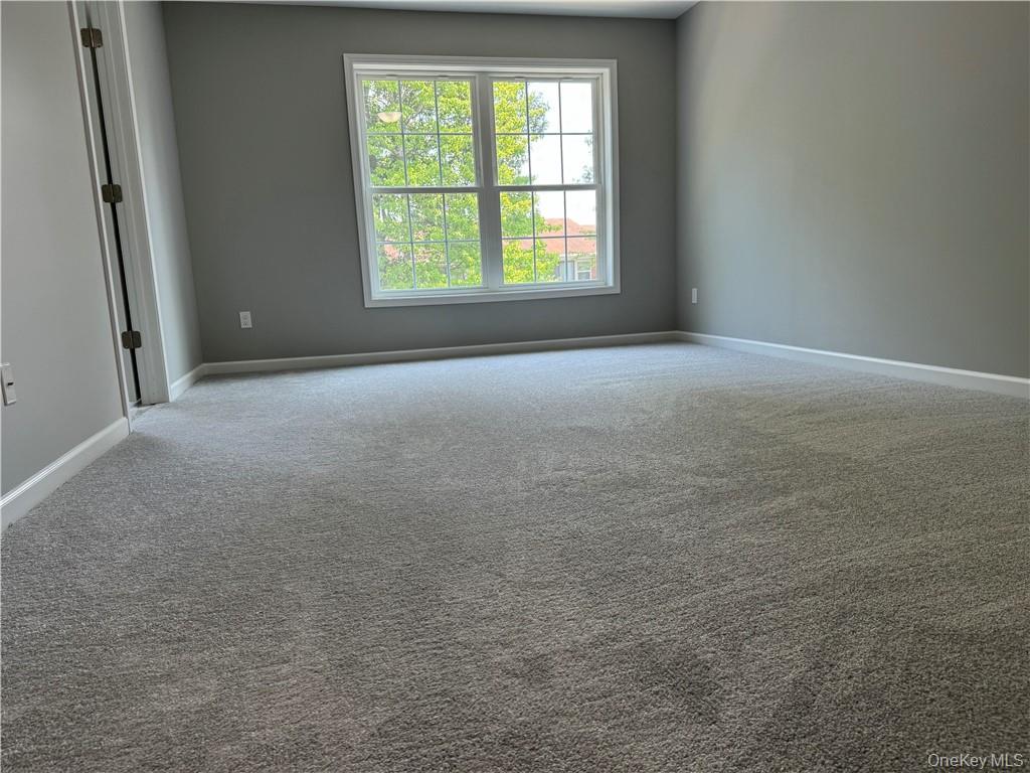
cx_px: 515
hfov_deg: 71.6
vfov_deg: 56.8
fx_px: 714
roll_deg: +2.9
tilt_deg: -9.2
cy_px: 386
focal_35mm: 24
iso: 80
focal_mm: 6.76
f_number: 1.78
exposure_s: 1/120
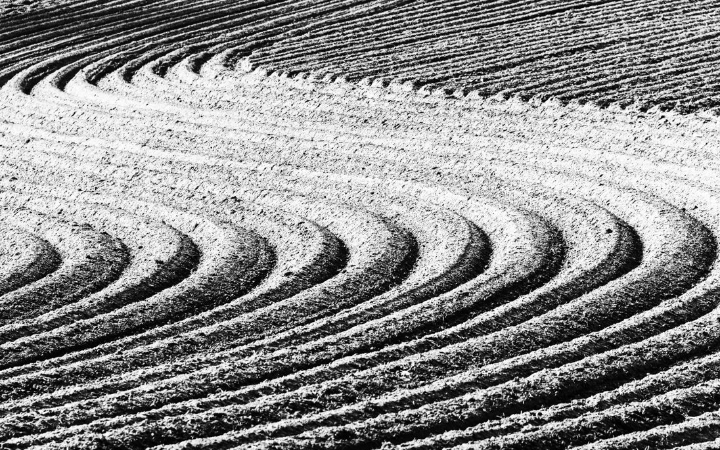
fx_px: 6024
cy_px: 240
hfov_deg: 6.8
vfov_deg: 4.3
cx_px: 361
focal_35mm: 307
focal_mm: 300
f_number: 11
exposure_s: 1/320
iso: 640
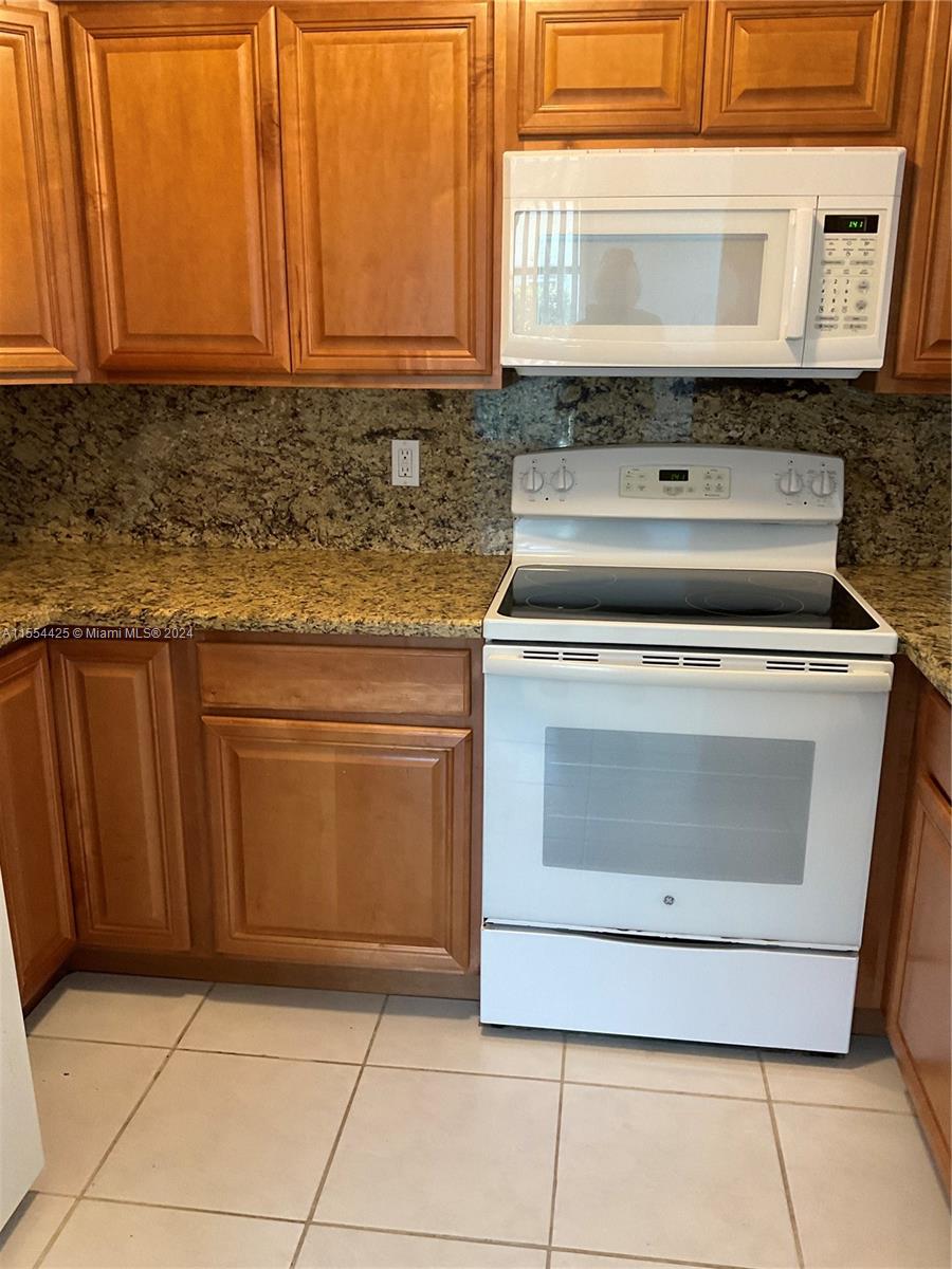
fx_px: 1063
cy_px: 634
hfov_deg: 48.2
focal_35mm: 29
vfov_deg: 61.7
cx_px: 476
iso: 125
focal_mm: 3
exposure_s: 1/60
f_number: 1.8
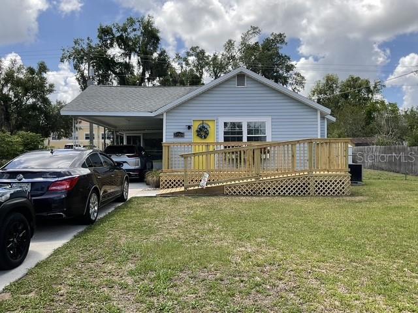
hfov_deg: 61.7
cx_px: 209
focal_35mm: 29
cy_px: 156
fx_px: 350
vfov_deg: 48.2
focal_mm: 3
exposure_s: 1/1144
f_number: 1.8
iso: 16
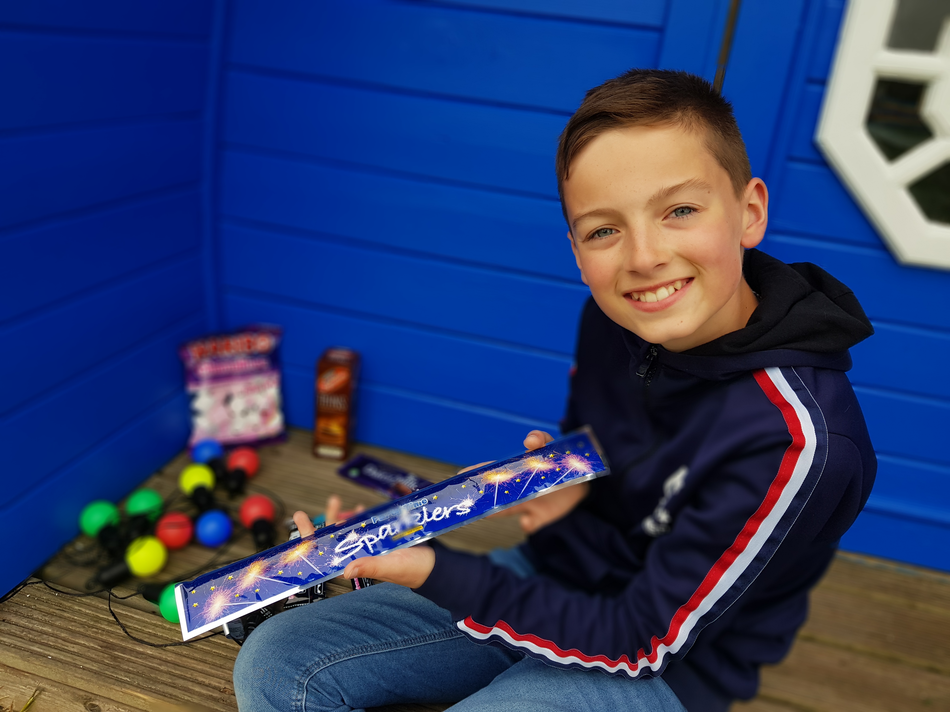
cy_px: 356
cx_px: 475
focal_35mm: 26
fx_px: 714
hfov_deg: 67.3
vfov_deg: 53.1
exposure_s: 1/339
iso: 40
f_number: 1.7
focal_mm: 4.2
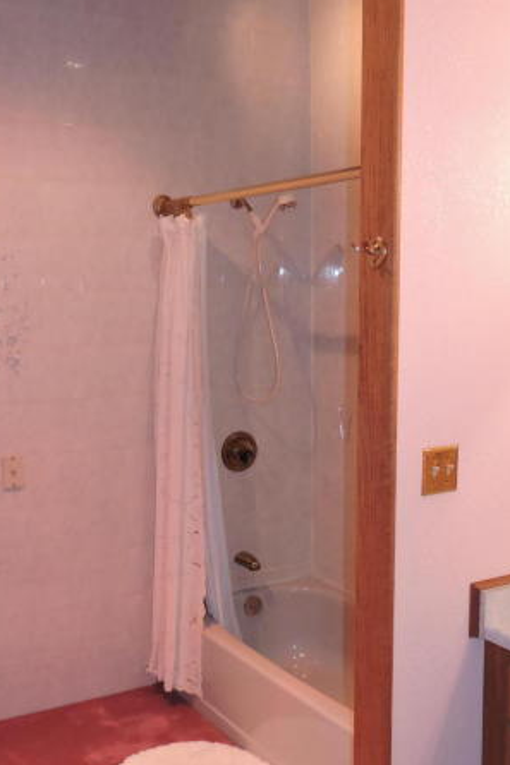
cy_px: 425
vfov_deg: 45.4
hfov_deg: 31.1
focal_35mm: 43
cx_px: 201
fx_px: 914
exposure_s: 1/40
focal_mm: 4.3
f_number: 3.3
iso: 250
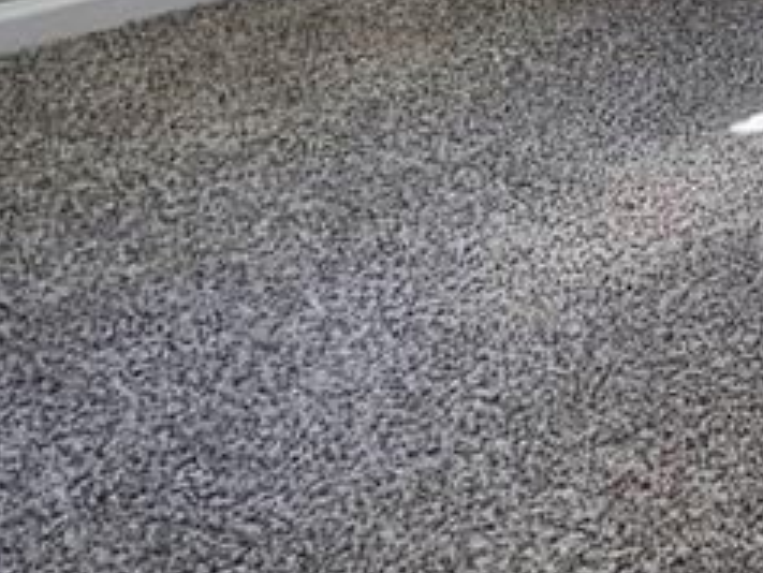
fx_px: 1742
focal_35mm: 79
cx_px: 1587
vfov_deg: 15.0
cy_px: -599
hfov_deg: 17.0
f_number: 2.2
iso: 160
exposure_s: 1/60
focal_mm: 2.2
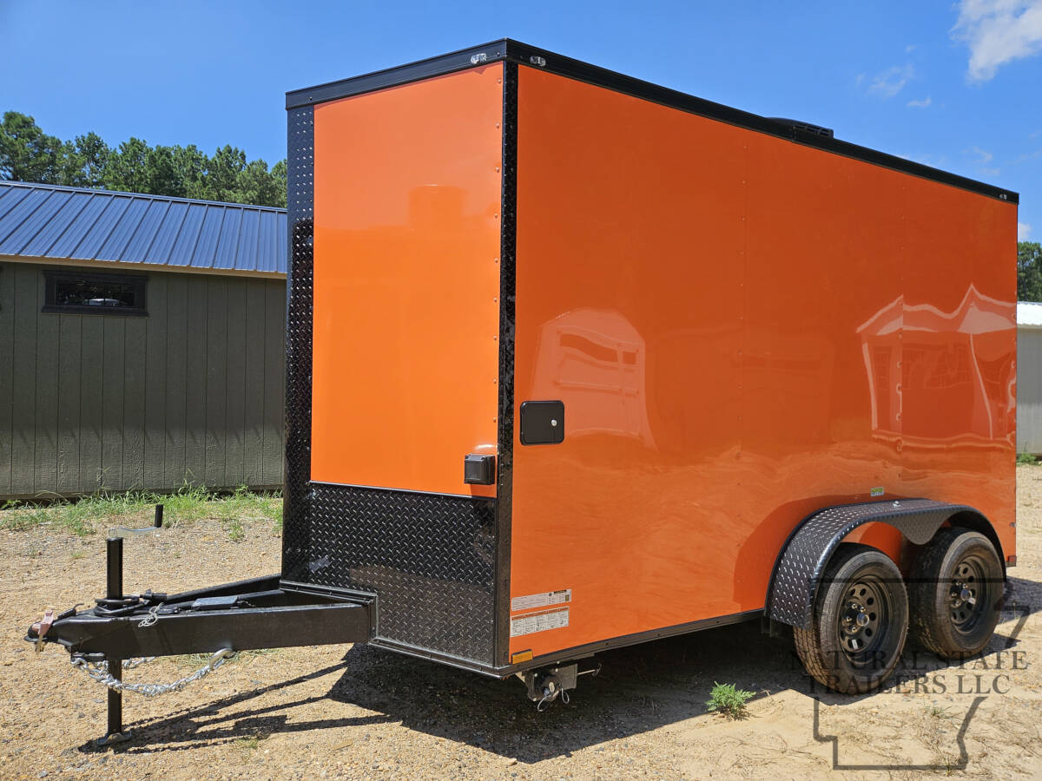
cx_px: 521
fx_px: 692
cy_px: 390
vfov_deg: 58.9
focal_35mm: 23
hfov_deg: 73.9
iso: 25
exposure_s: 1/1824
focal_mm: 5.4
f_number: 1.8
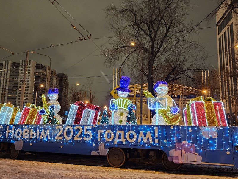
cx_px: 119
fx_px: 158
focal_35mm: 23
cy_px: 90
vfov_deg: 58.9
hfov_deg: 73.9
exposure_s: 1/50
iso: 640
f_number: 1.8
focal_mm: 6.4
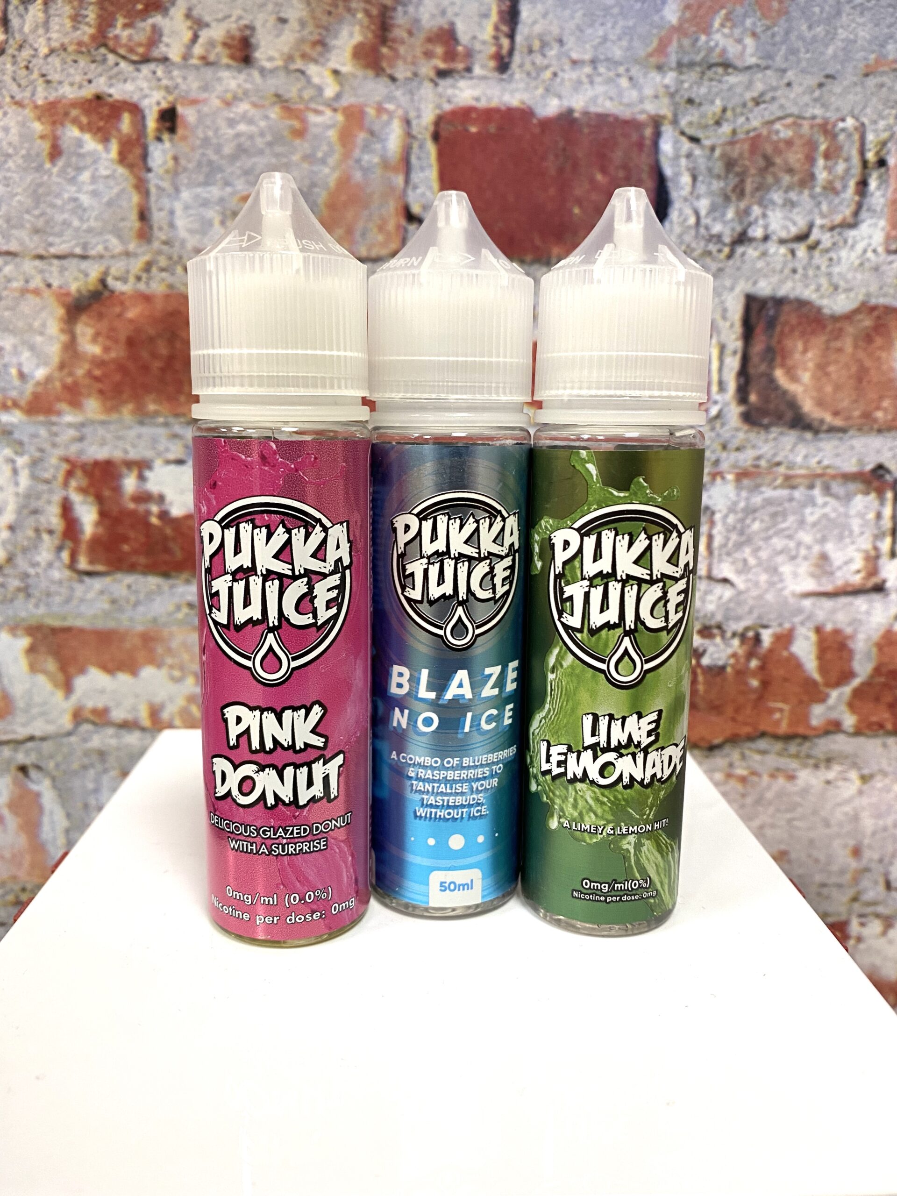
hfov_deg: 53.1
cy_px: 598
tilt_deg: -9.6
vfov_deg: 67.3
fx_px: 898
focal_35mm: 26
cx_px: 448
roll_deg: -1.1
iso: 80
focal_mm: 4.25
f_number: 1.8
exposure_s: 1/50
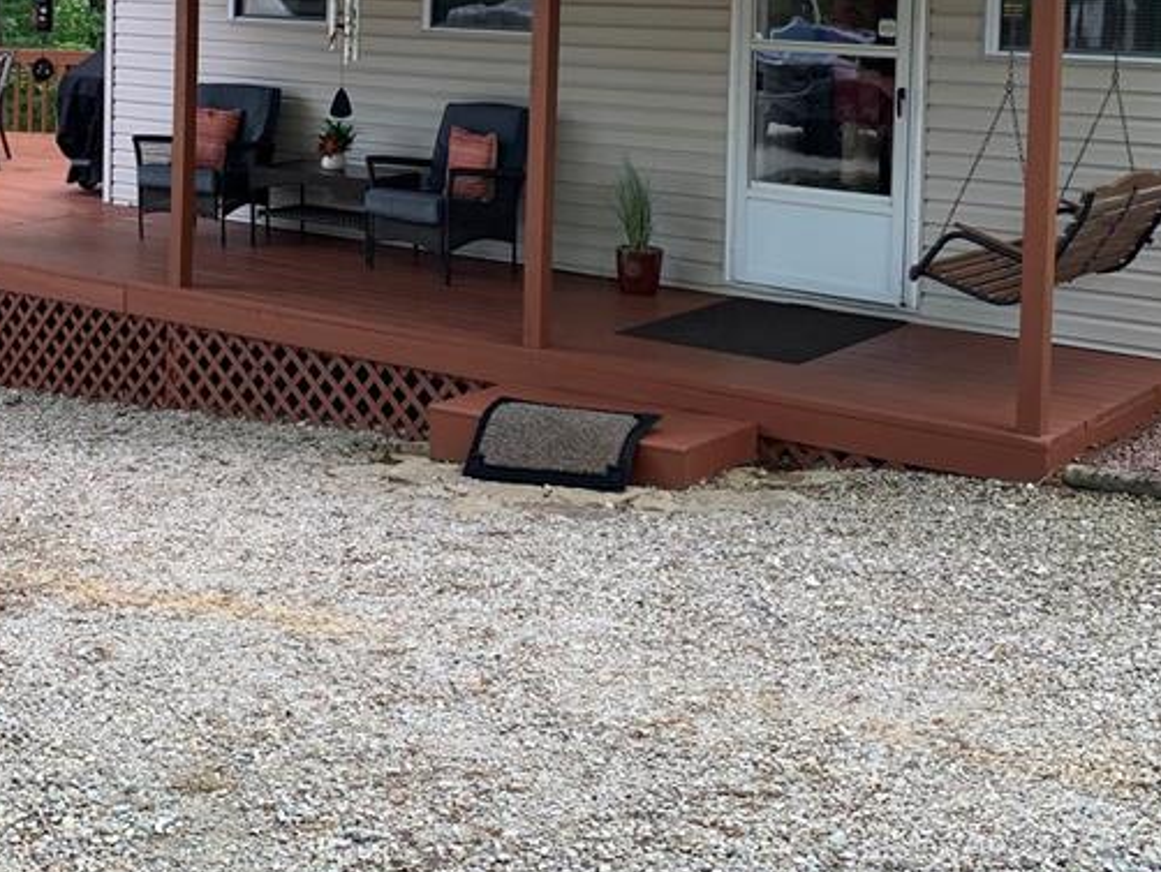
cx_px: 375
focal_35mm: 53
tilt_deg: -2.1
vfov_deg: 26.4
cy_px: 51
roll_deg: -1.7
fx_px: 1778
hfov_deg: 35.7
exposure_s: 1/218
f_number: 1.8
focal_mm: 4.25
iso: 25
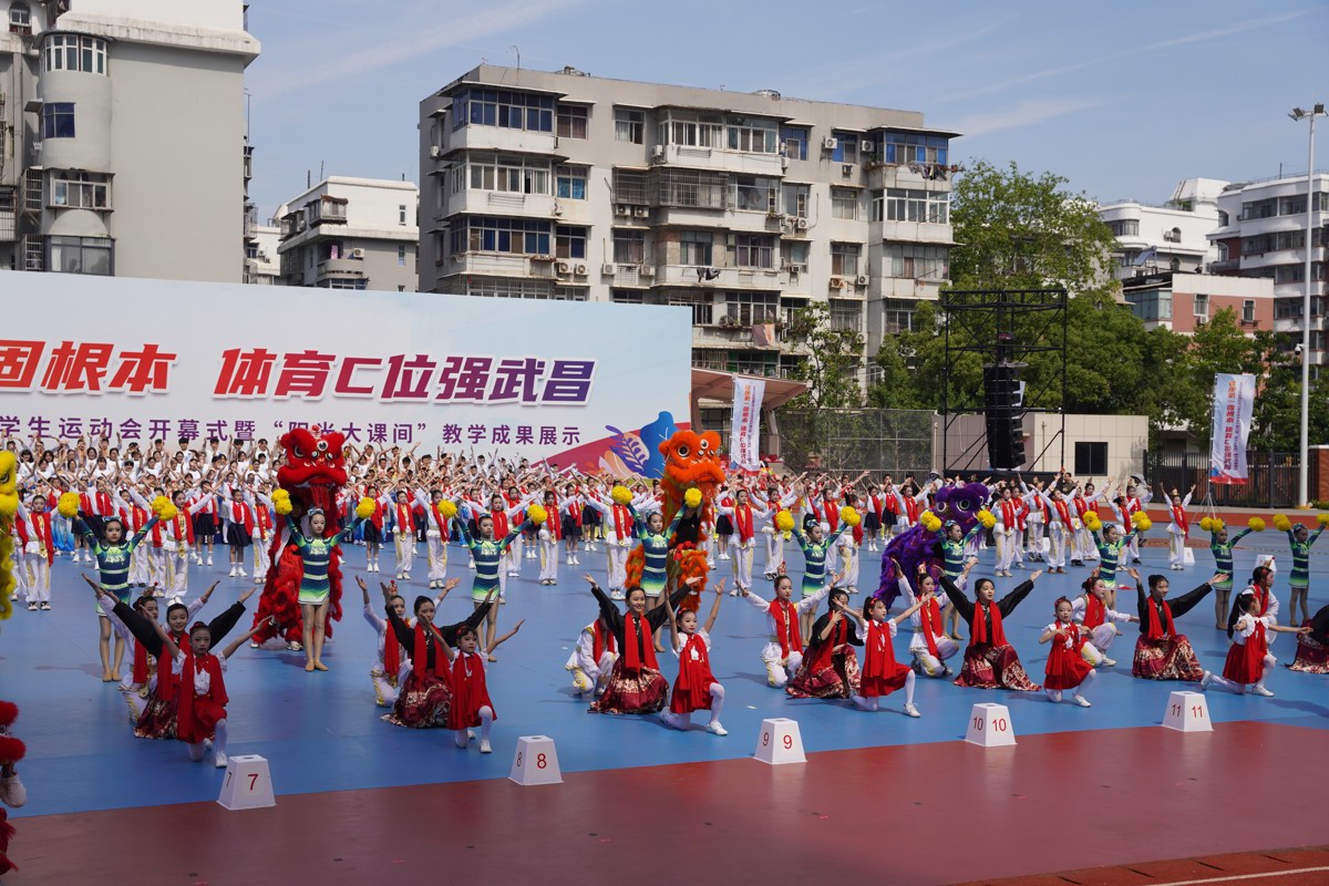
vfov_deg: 29.4
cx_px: 664
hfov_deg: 43.0
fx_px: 1687
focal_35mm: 46
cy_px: 443
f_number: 5
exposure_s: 1/800
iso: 100
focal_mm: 45.7
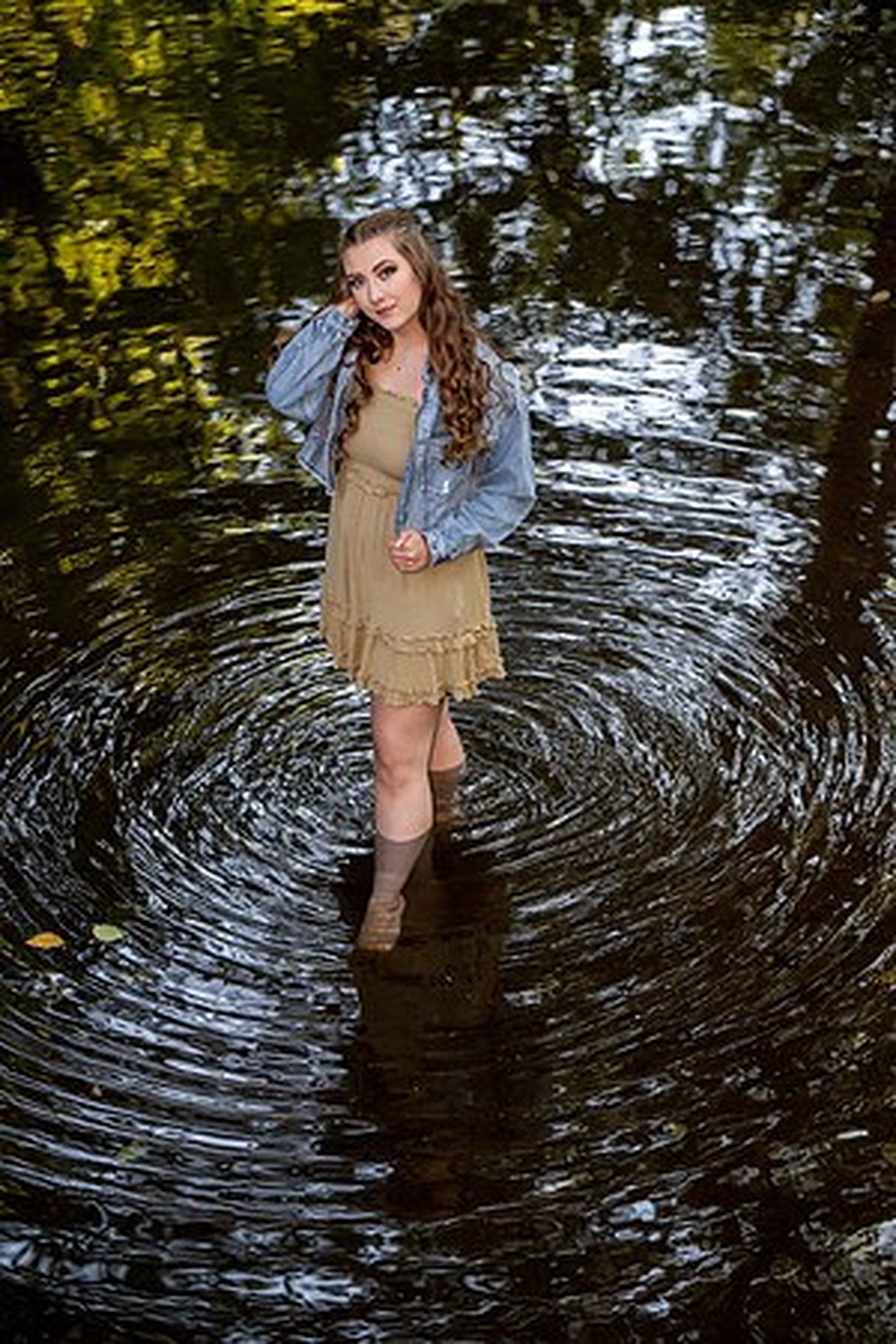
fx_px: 4330
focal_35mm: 116
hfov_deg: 11.8
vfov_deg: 17.6
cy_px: 672
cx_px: 448
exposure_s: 1/320
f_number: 4
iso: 1000
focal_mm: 116
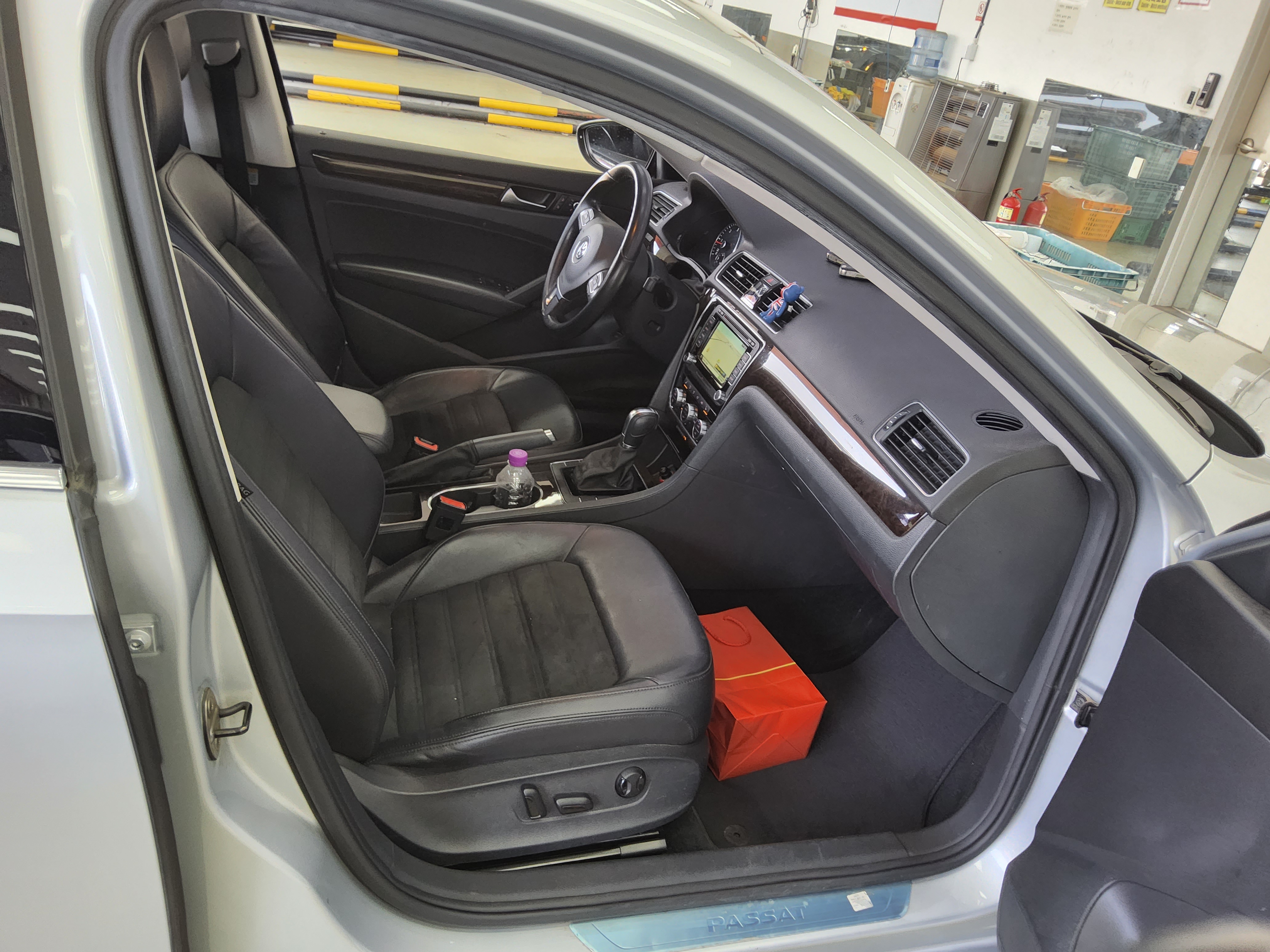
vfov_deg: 54.9
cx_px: 635
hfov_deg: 69.4
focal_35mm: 25
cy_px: 476
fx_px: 917
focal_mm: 3.08
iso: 125
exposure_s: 1/100
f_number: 2
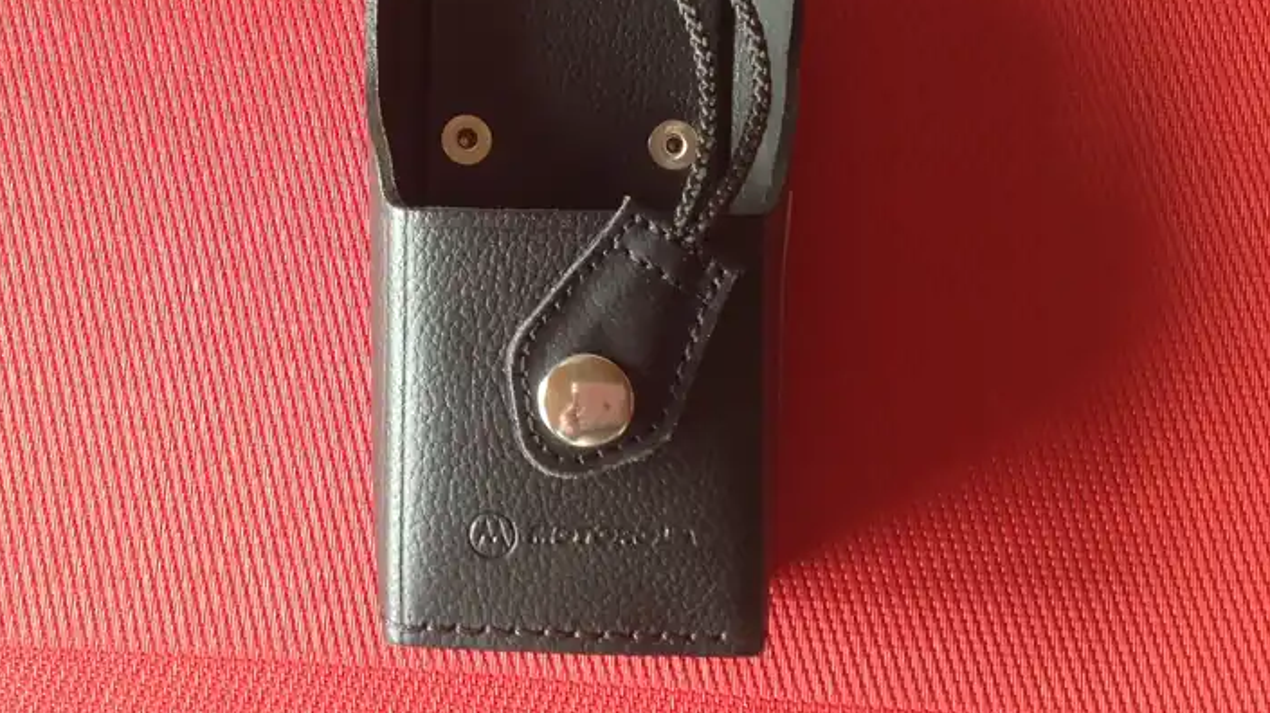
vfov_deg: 22.0
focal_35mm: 54
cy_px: 185
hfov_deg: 38.2
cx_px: 443
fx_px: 1818
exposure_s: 1/24
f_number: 2.4
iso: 64
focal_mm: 4.28
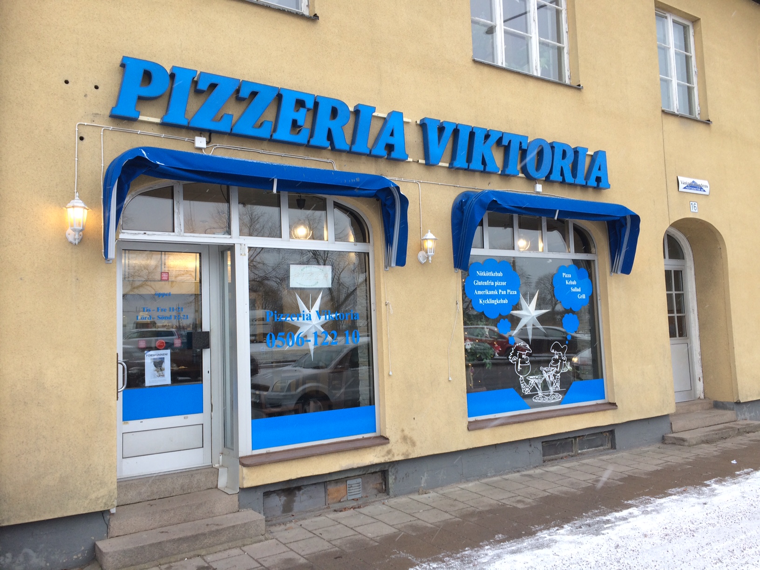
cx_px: 380
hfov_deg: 61.7
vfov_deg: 48.2
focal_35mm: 29
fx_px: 637
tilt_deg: +3.7
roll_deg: +4.1
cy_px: 285
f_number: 2.2
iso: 32
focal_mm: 4.15
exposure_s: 1/50
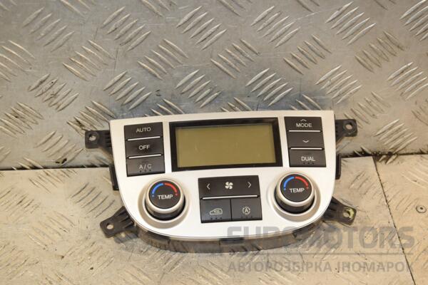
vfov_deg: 17.5
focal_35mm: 78
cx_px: 214
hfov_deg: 26.0
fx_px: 927
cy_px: 142
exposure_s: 1/200
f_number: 7.1
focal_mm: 52
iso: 800
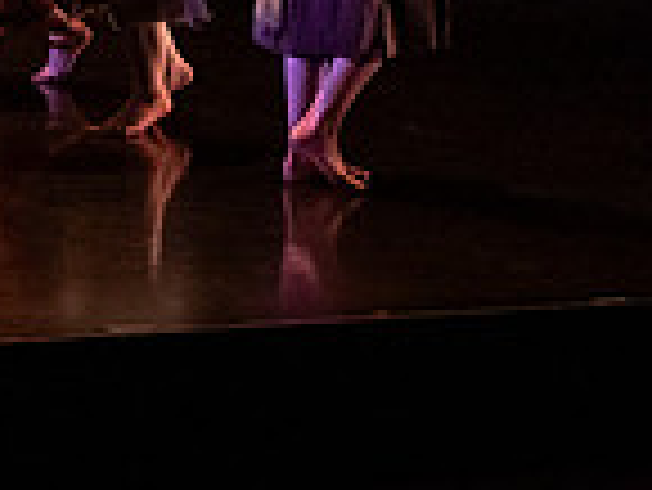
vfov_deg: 7.6
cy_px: -404
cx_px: 602
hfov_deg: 10.4
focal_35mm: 189
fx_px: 3563
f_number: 3.5
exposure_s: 1/320
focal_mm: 41
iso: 4000
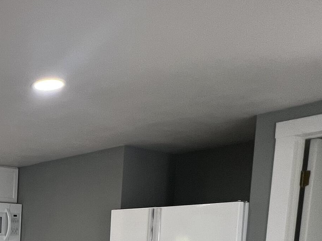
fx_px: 400
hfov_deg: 34.1
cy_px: 280
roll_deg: -0.7
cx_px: -77
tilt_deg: -4.8
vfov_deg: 29.4
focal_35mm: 43
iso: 80
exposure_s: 1/99
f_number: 1.8
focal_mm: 1.57
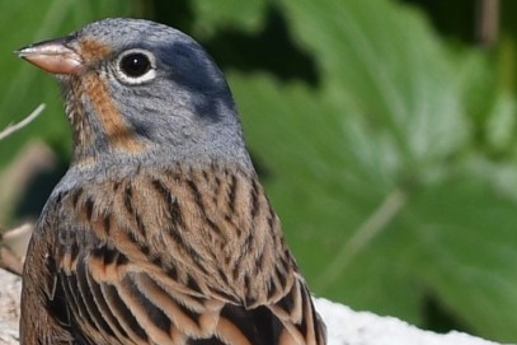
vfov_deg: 1.7
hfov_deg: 2.5
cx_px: 98
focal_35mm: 813
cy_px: 293
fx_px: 11670
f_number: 7.1
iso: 200
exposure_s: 1/800
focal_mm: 210
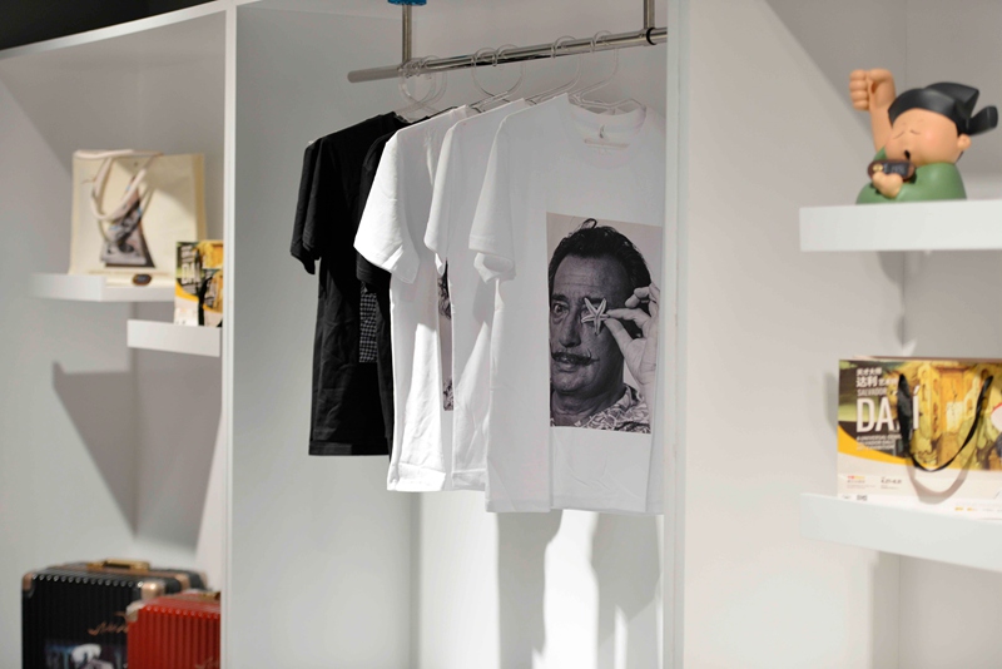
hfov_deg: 26.0
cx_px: 501
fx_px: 2172
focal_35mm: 78
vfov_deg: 17.5
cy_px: 334
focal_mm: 78
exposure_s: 1/250
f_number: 2.8
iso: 1000
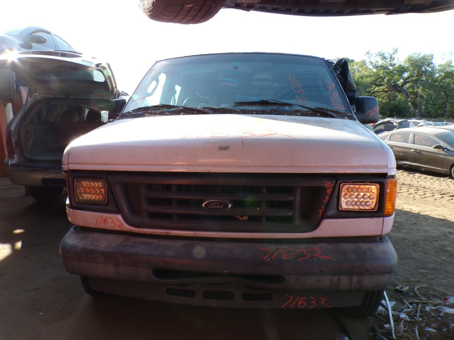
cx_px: 227
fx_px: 315
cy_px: 170
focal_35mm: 24
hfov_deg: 71.6
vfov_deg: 56.8
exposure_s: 1/105
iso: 100
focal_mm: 4.3
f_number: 4.4
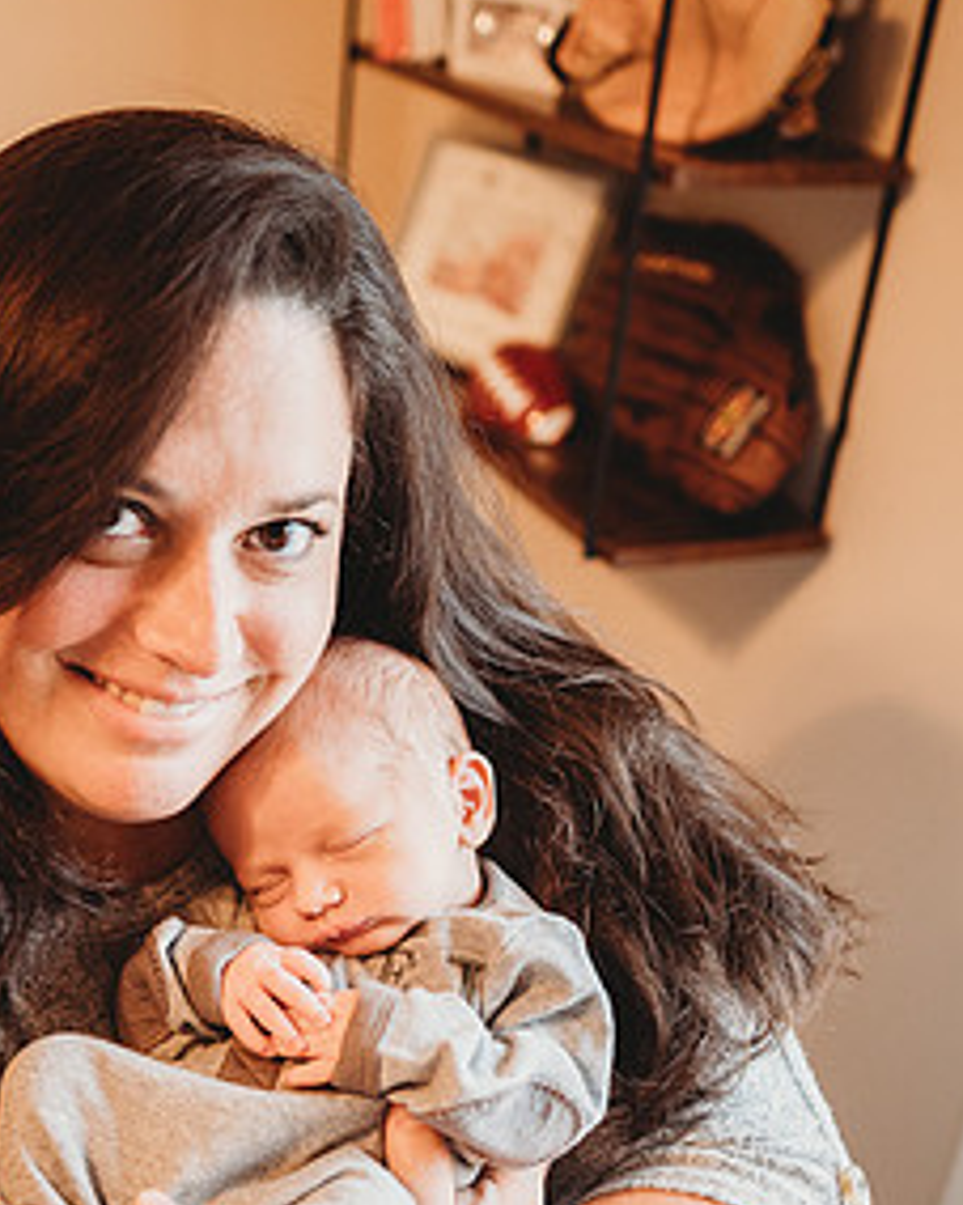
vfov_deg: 40.1
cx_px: 233
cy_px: 757
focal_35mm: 46
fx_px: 1640
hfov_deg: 32.1
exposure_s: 1/160
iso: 500
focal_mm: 24
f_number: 2.2
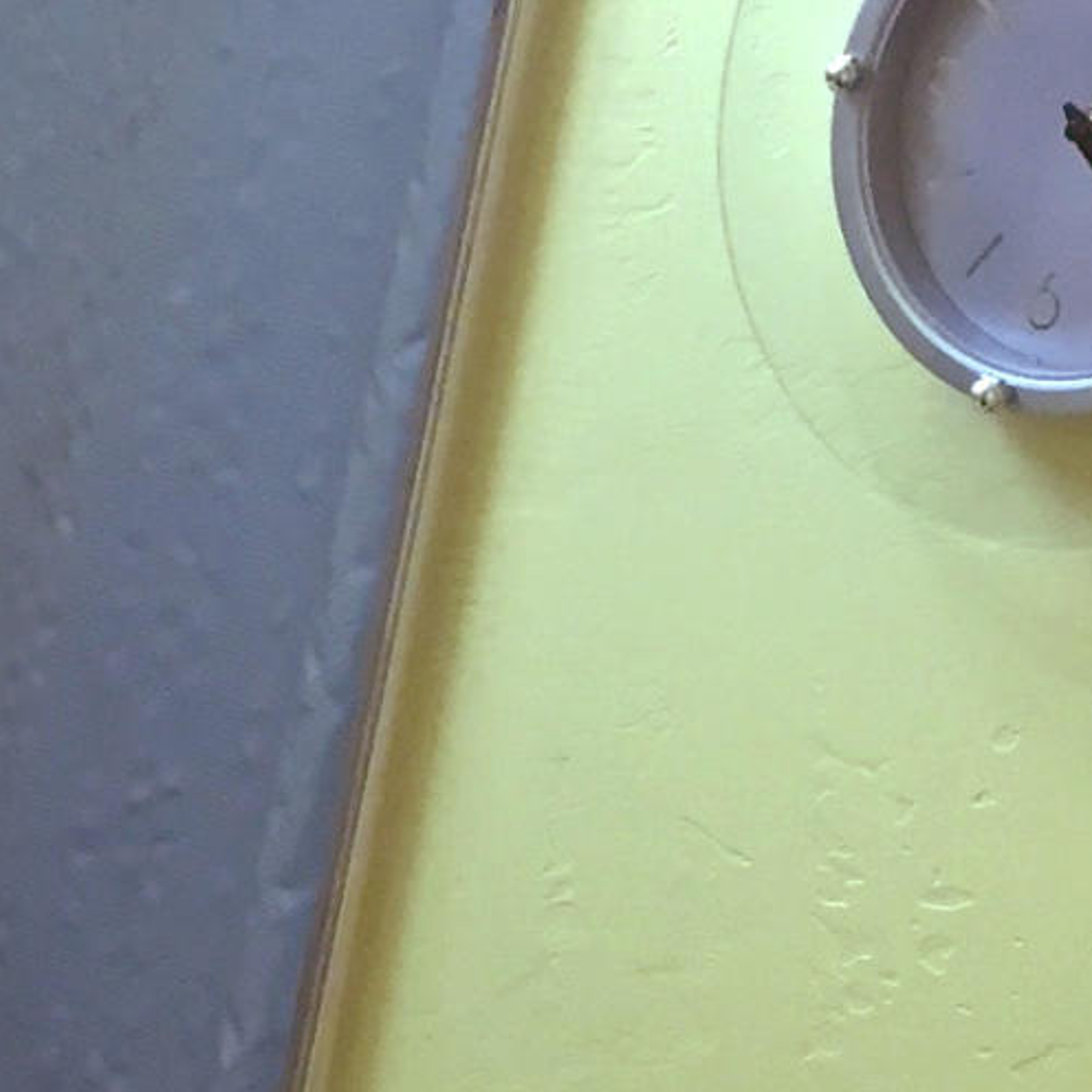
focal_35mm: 155
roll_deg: -7.4
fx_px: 5532
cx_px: -610
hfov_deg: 10.8
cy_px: 1631
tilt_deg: -25.7
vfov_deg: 10.9
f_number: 2.2
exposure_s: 1/30
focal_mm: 4.15
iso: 32
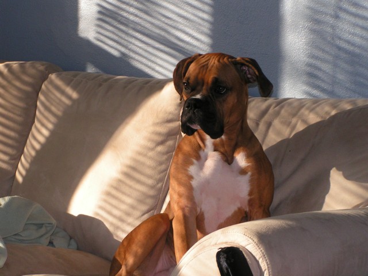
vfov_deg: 12.5
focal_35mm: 119
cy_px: 138
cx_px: 184
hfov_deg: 16.6
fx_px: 1265
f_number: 5
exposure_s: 1/160
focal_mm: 18.2
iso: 50
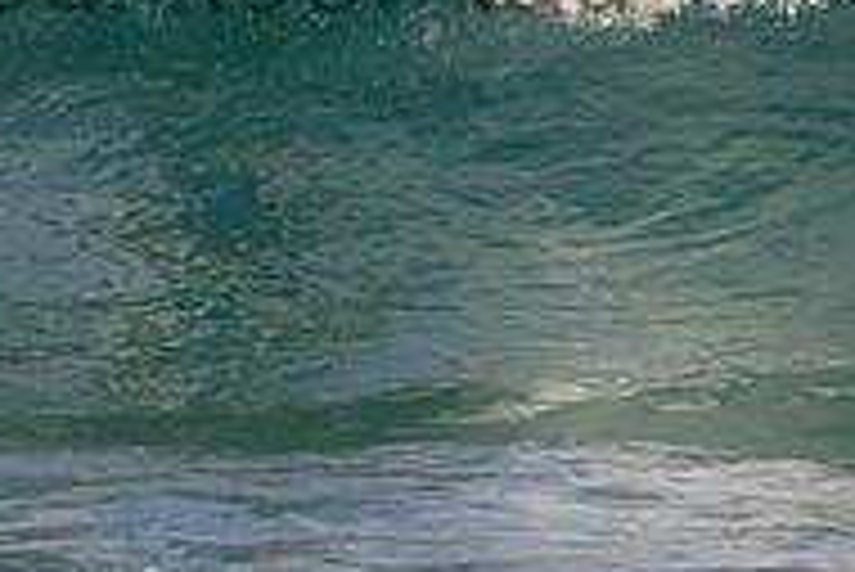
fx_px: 57992
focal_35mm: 2440
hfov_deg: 0.8
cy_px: -92
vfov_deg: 0.6
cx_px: 153
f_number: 11
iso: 2500
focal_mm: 800
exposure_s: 1/2000
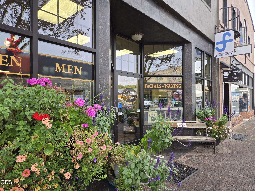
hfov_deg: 73.9
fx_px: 169
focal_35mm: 23
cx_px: 128
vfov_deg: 58.9
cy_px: 96
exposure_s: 1/126
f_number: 1.8
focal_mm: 5.4
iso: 40
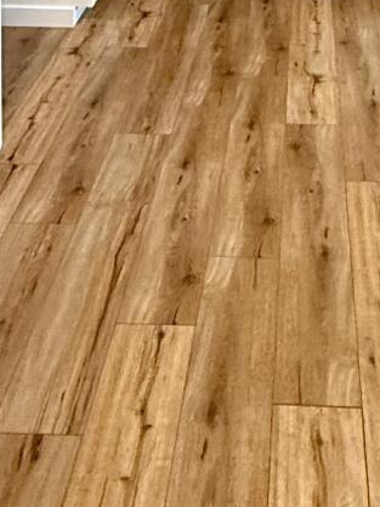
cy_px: -256
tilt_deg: -3.1
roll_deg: -1.5
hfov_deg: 21.7
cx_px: 279
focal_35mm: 67
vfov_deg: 23.3
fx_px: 982
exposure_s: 1/60
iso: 250
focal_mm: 2.22
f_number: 2.2
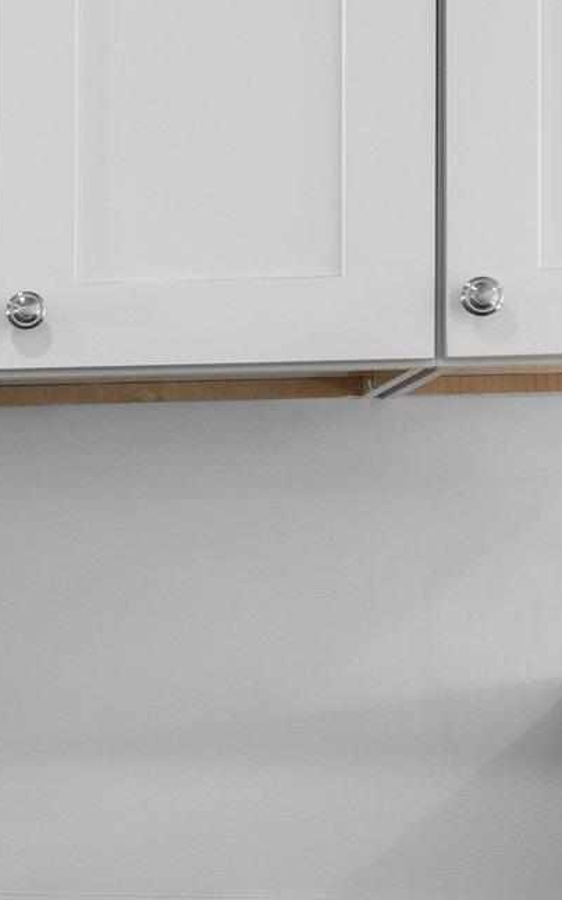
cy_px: 760
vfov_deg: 18.2
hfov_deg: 10.2
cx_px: -765
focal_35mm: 113
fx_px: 2771
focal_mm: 35
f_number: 8
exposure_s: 1/30
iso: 1600
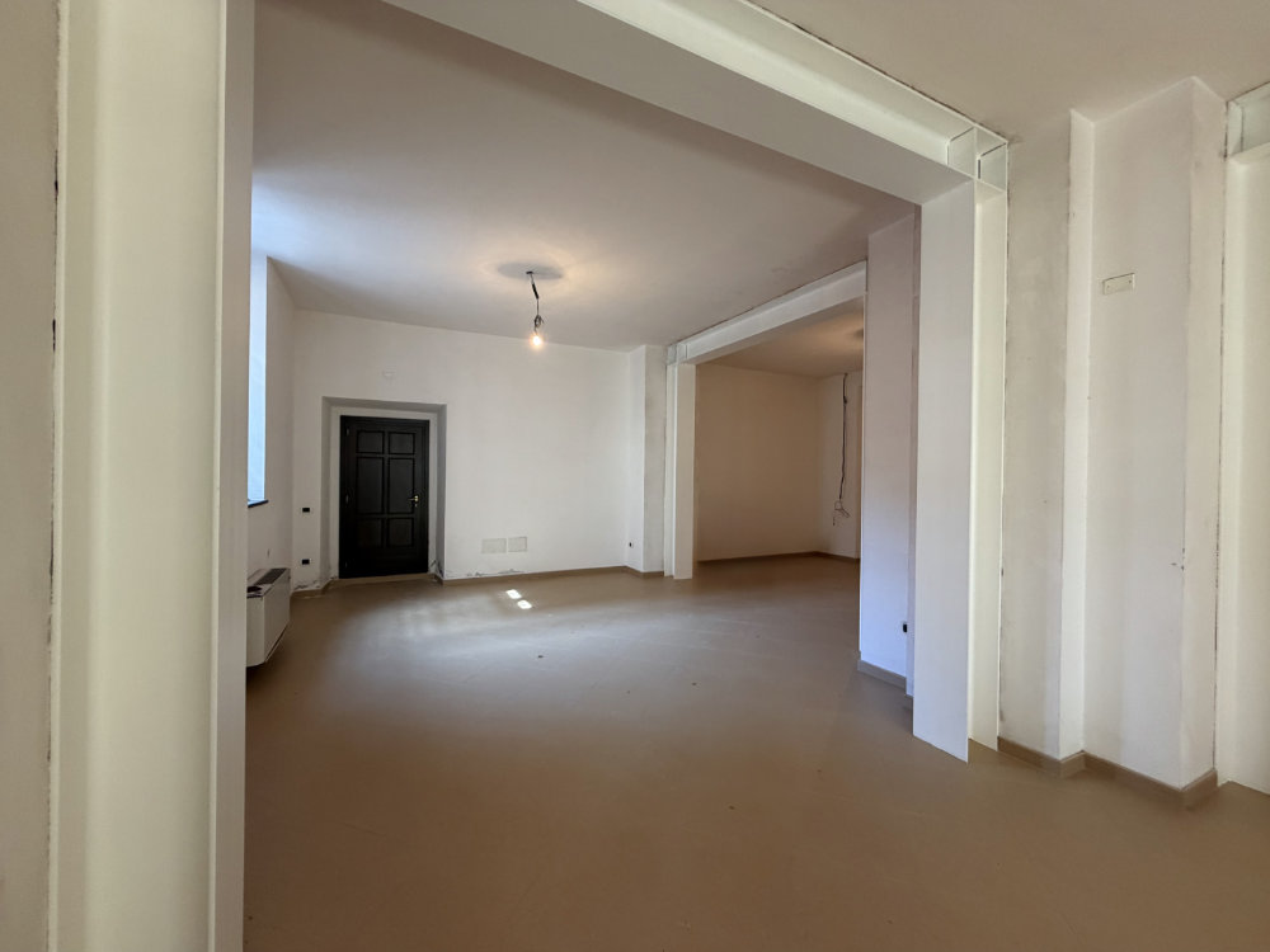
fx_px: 514
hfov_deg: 102.1
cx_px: 635
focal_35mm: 14
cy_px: 476
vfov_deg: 85.7
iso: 200
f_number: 2.2
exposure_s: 1/50
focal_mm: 2.2
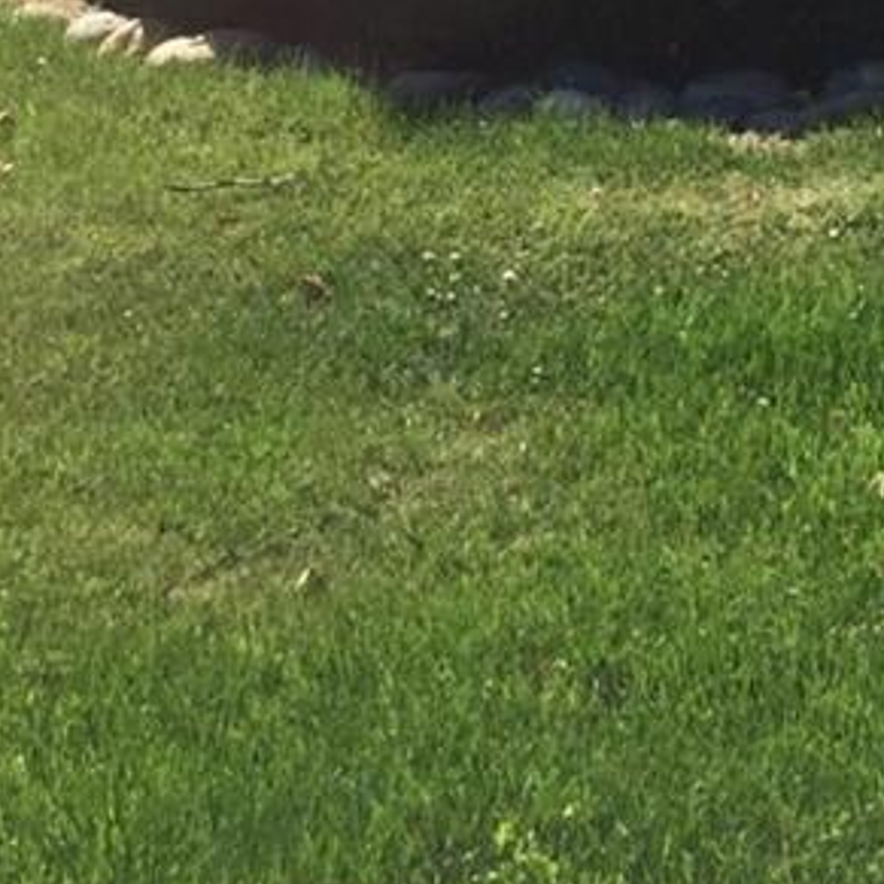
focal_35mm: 132
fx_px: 3814
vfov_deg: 12.0
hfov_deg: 12.7
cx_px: 1192
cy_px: -791
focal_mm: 4.15
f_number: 2.2
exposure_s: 1/1522
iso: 32
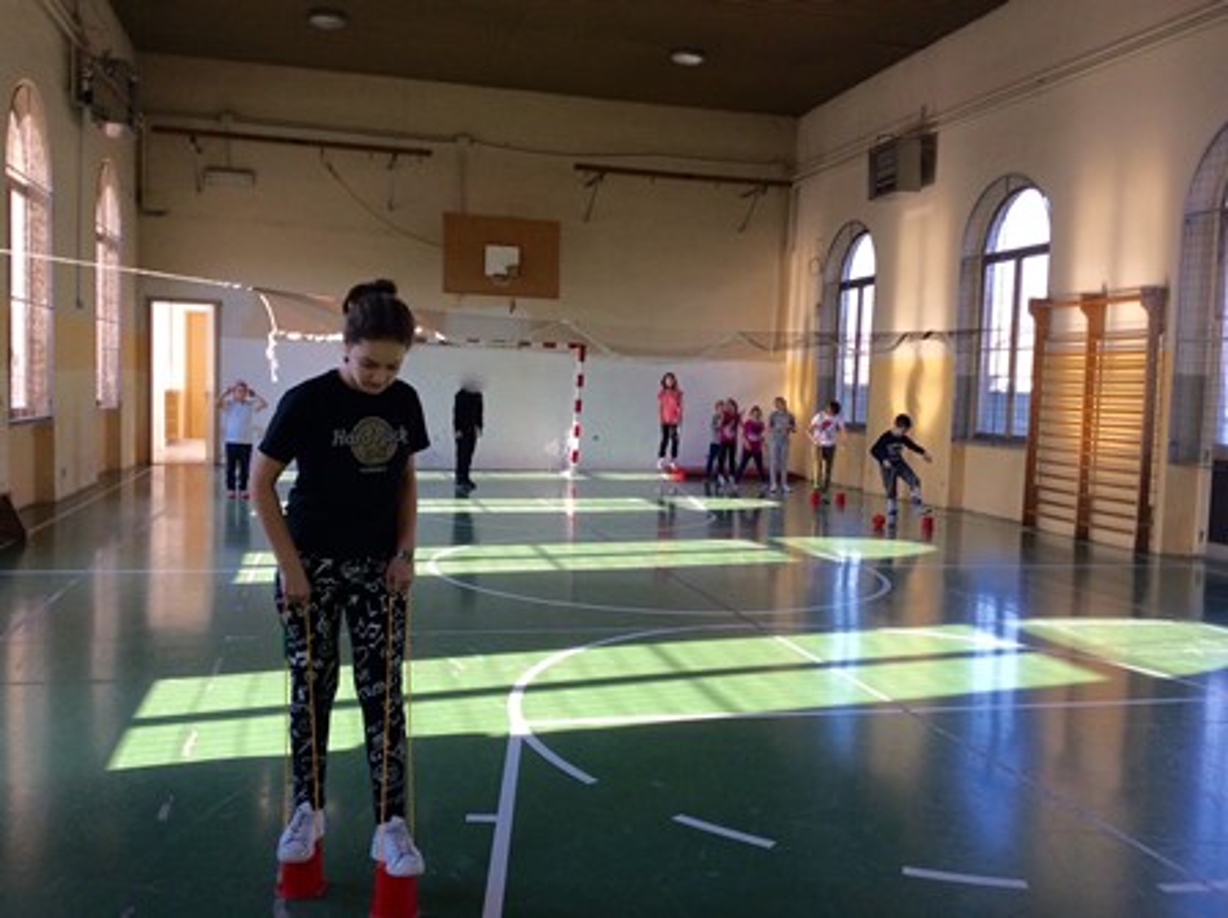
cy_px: 459
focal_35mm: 32
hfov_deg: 56.9
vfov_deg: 44.1
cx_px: 614
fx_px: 1134
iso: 32
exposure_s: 1/119
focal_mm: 3.3
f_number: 2.4
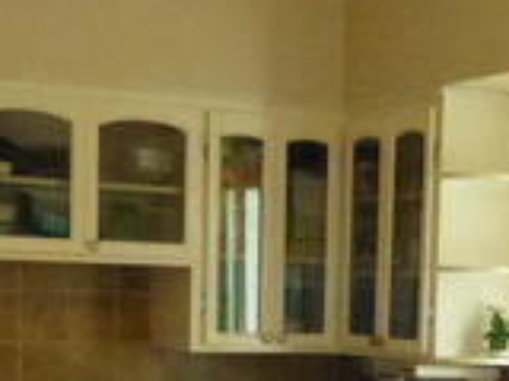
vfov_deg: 14.0
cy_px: 543
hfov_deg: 19.4
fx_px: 1470
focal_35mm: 100
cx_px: 404
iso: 1600
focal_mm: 4.5
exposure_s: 1/400
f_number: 3.1
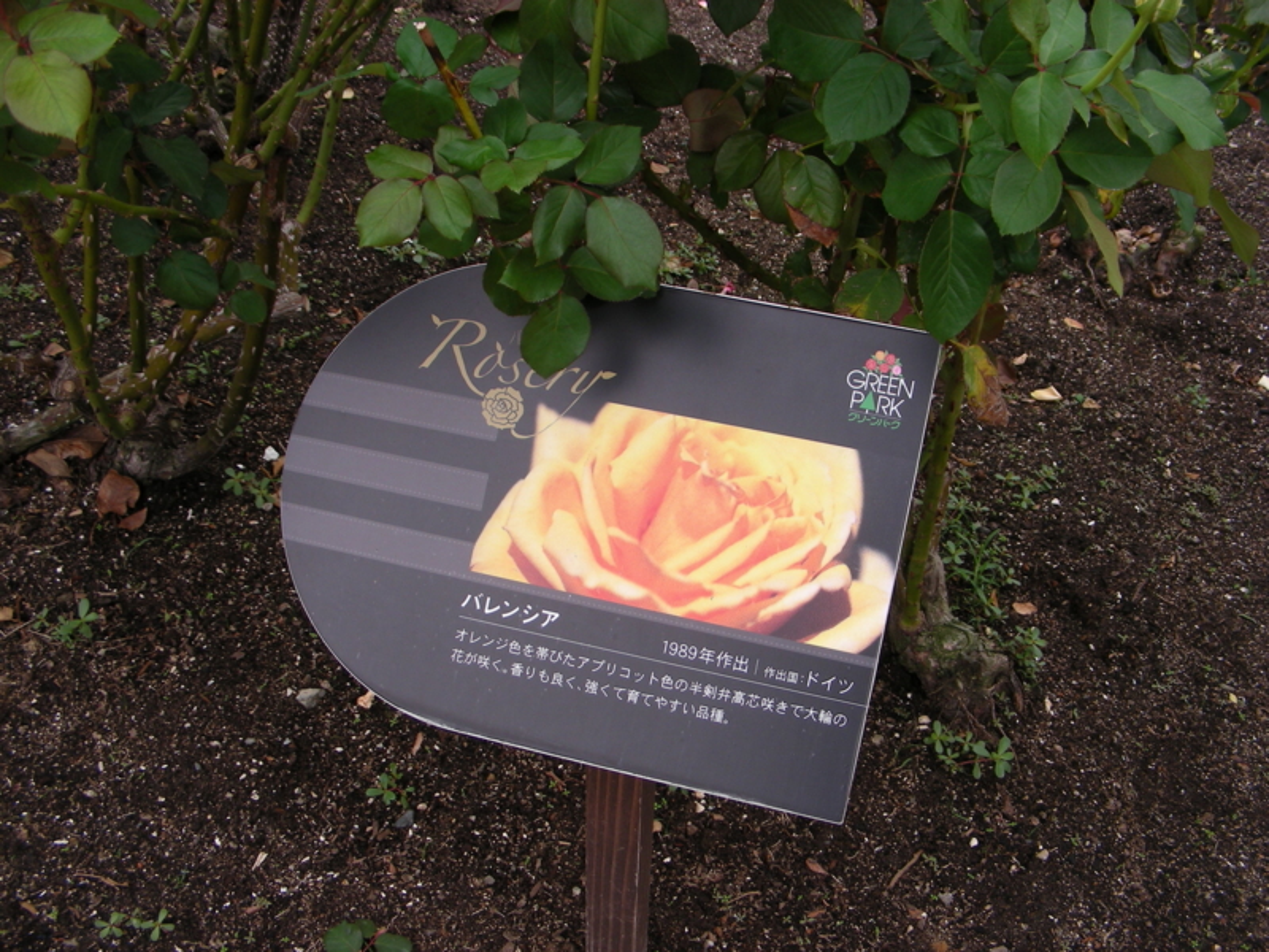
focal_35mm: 38
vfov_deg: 37.7
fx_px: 1393
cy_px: 476
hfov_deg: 49.0
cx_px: 634
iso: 50
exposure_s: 1/112
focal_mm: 6.3
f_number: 4
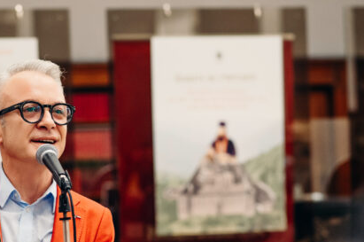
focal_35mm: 159
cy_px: 184
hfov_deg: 12.9
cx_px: 137
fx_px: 1606
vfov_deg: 8.6
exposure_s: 1/500
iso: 1600
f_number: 2.8
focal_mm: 85
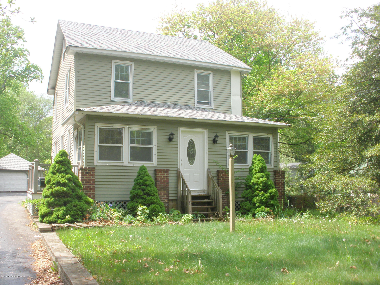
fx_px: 395
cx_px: 190
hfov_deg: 51.4
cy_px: 142
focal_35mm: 36
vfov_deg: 39.7
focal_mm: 6.3
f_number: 5.6
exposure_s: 1/100
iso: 64
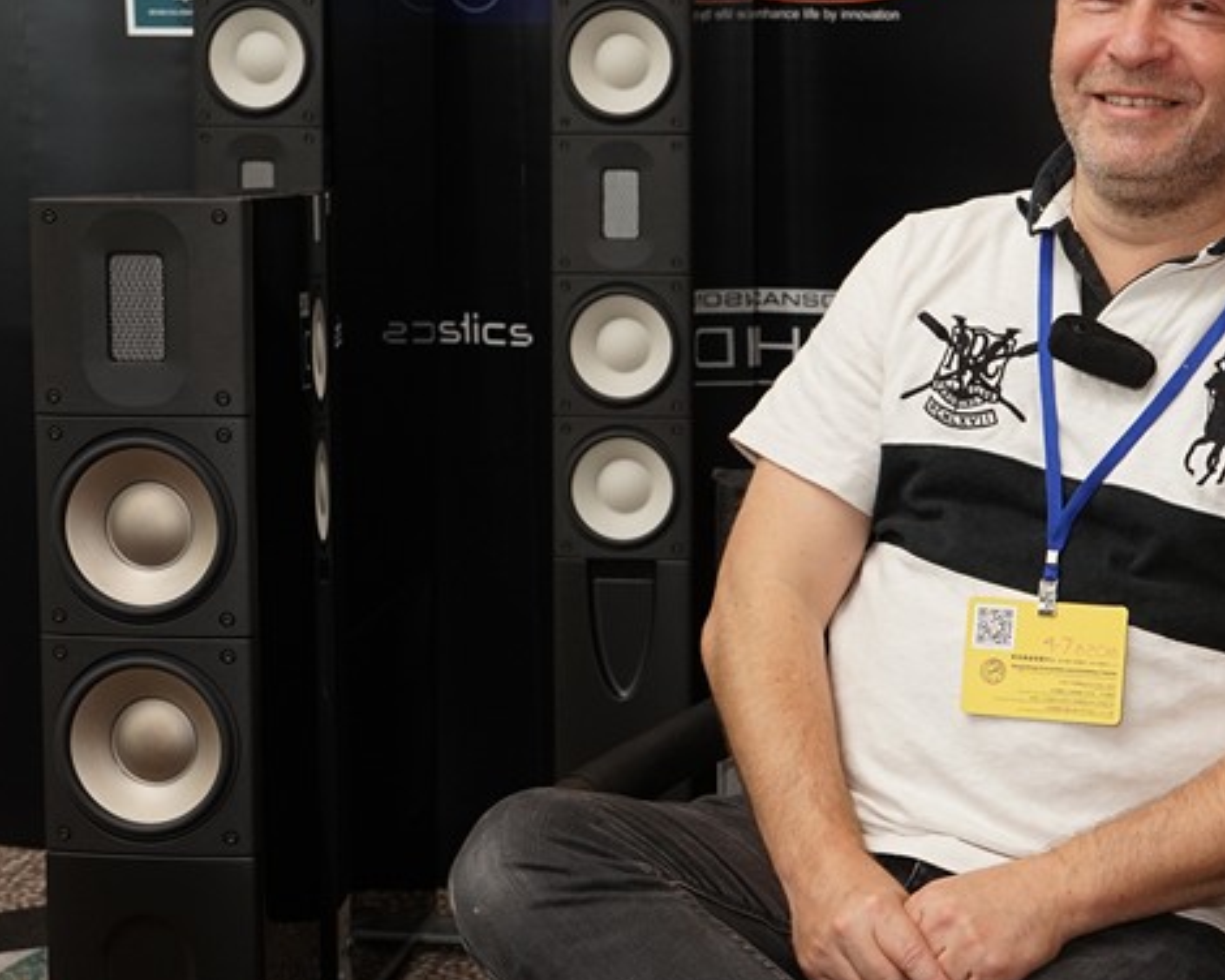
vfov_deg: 19.4
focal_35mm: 79
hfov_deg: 24.0
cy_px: 425
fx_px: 2864
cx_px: 826
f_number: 8
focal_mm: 44
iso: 800
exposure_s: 1/125
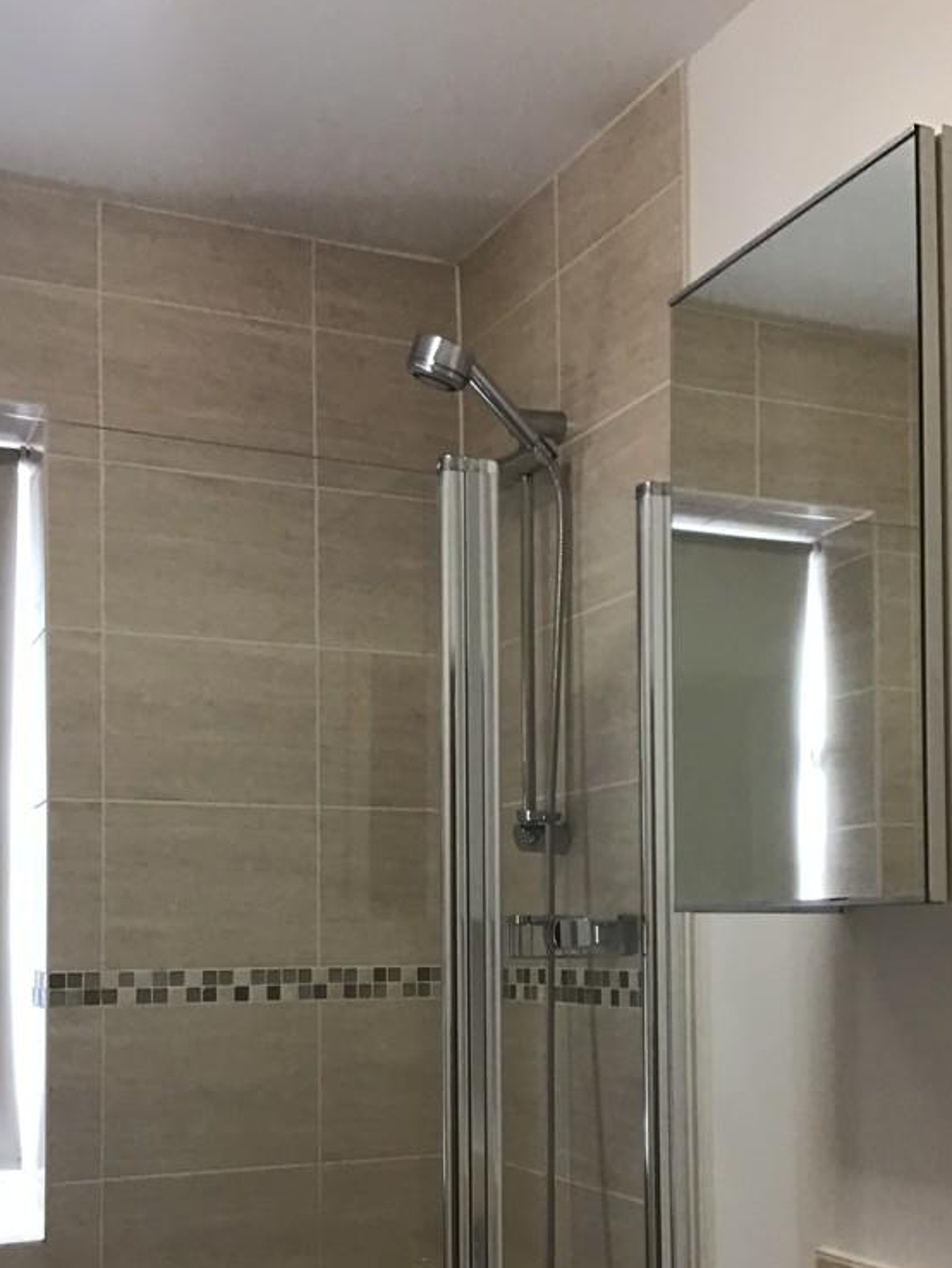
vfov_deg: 43.1
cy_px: 871
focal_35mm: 43
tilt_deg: +2.7
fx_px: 1576
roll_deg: +0.4
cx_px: 491
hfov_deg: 33.6
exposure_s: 1/33
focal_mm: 3.3
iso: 160
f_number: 2.4
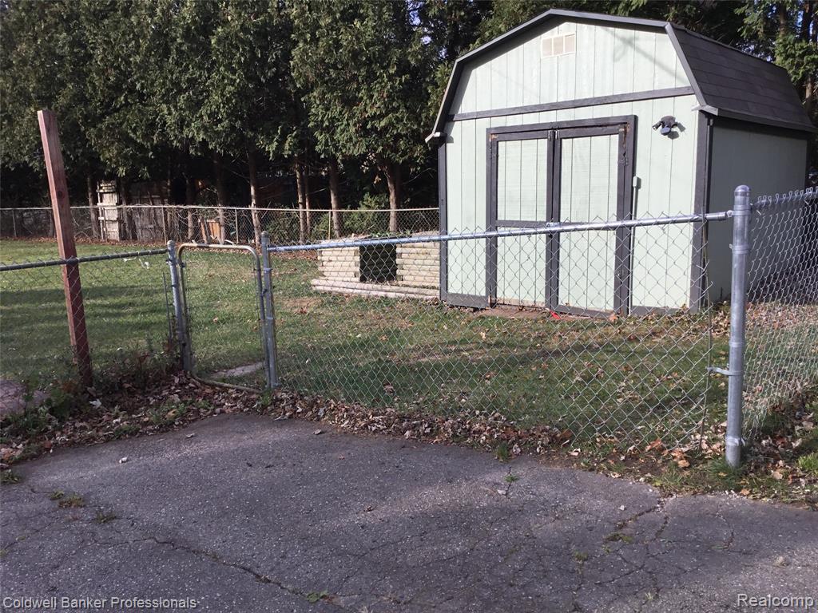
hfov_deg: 58.4
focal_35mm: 31
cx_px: 409
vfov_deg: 45.4
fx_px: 733
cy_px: 306
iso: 25
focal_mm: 3.3
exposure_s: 1/497
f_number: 2.4
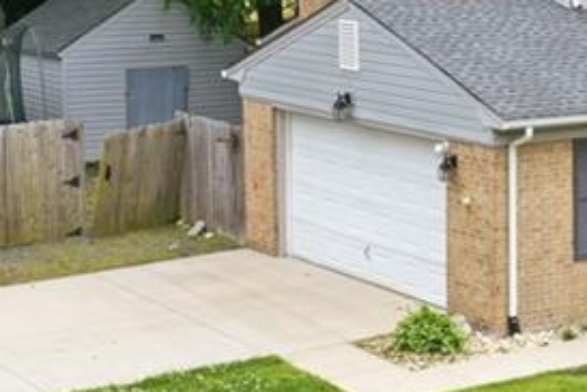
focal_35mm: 105
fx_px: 1712
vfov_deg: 13.0
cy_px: 97
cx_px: 688
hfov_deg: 18.5
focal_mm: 10.3
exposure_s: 1/160
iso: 100
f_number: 4.5
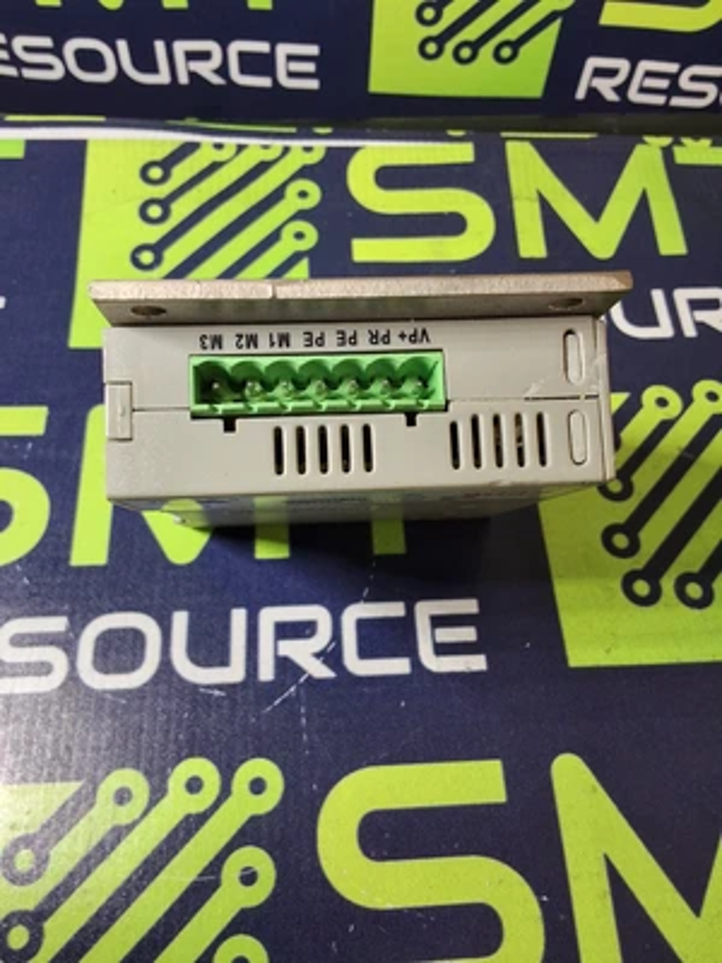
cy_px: 482
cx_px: 361
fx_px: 779
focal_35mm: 28
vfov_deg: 63.4
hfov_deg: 49.7
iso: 80
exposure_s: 1/40
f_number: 1.9
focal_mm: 2.91
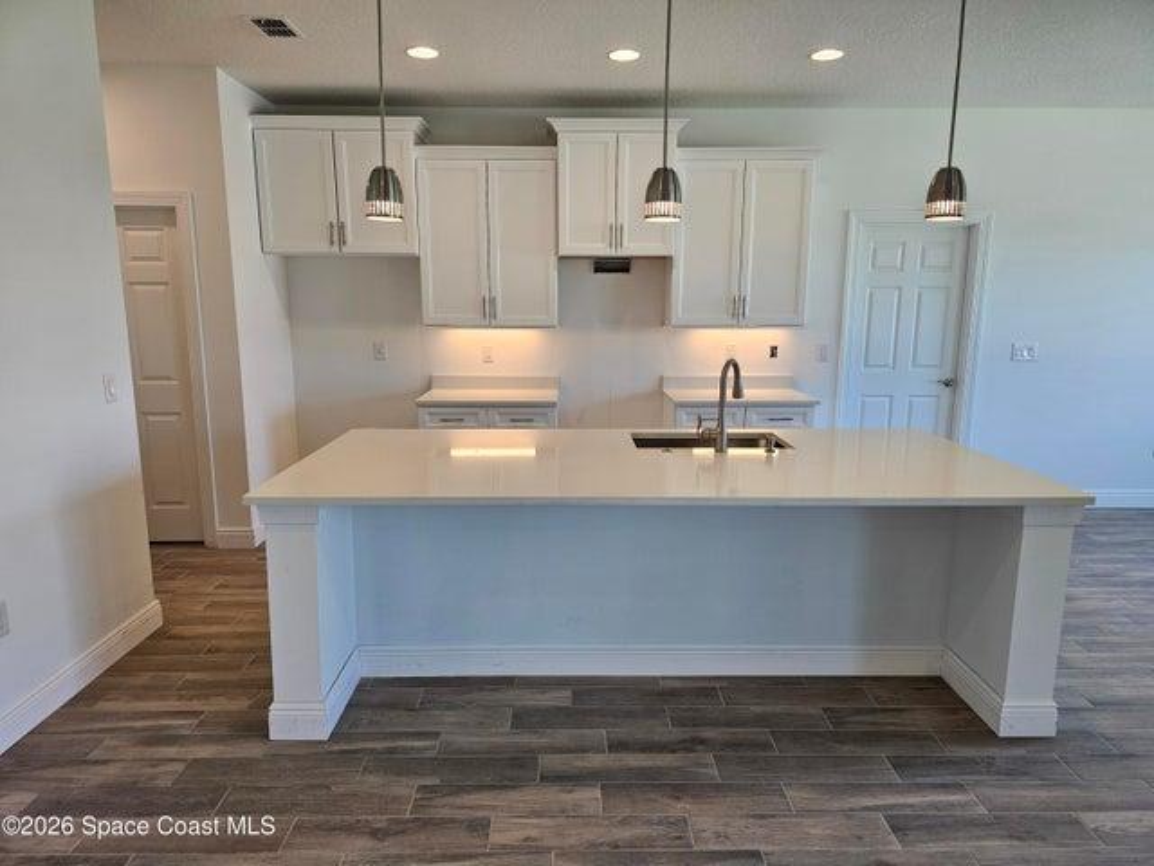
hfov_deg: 73.9
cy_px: 433
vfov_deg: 58.9
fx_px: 767
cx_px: 577
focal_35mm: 23
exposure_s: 1/120
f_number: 1.7
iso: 80
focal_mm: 6.3
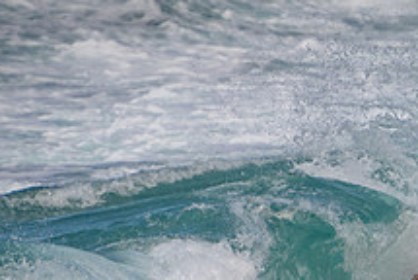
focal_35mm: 1480
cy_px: 253
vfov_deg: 0.9
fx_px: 17208
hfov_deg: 1.4
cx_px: 415
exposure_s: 1/2000
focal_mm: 400
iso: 220
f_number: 5.6
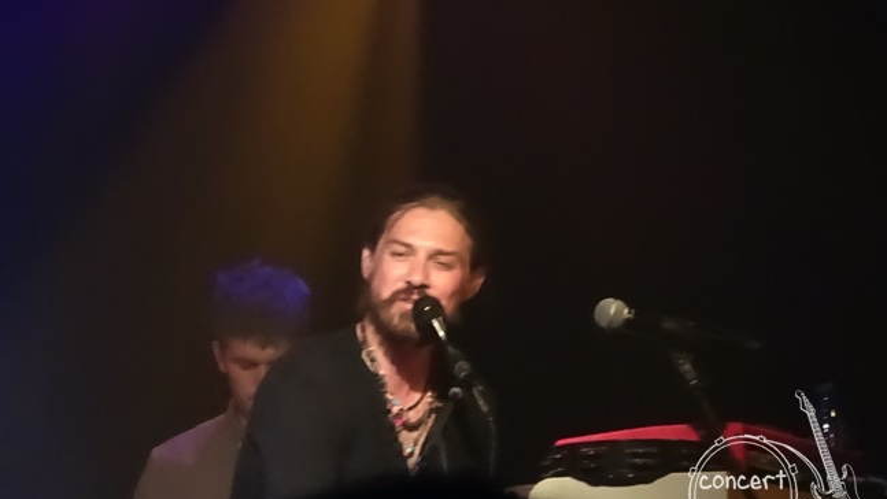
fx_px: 9432
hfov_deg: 5.4
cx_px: 444
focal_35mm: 401
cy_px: 247
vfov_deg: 3.0
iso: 3200
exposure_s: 1/25
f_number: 6.3
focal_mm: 62.47
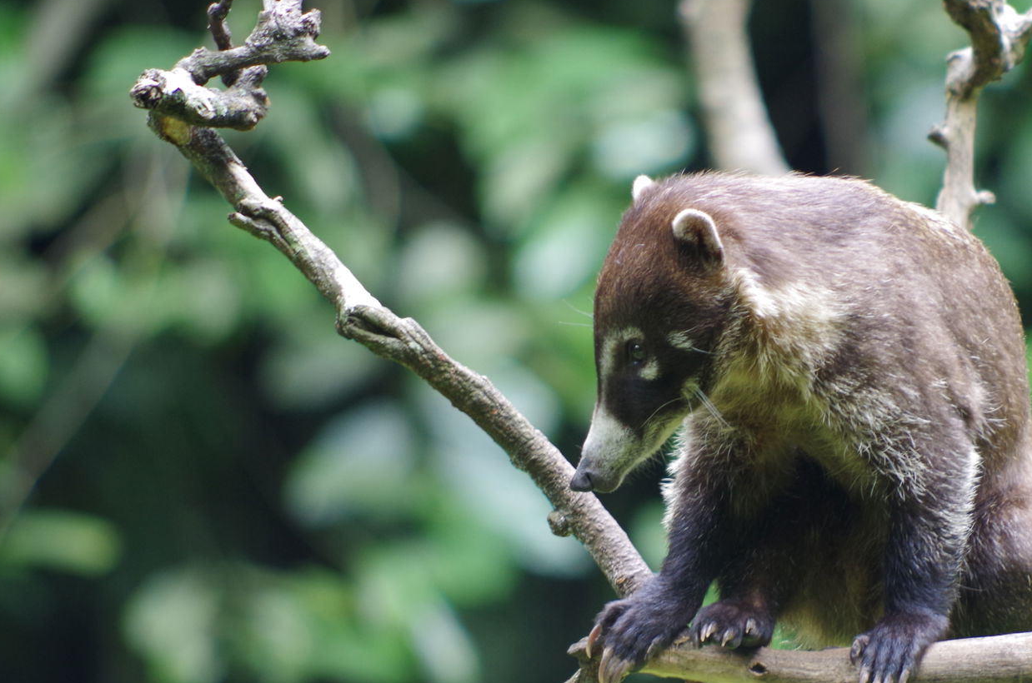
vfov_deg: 2.0
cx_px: 793
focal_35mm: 698
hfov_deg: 3.0
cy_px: 397
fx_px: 19968
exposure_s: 1/25
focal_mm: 300
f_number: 5.8
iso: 400
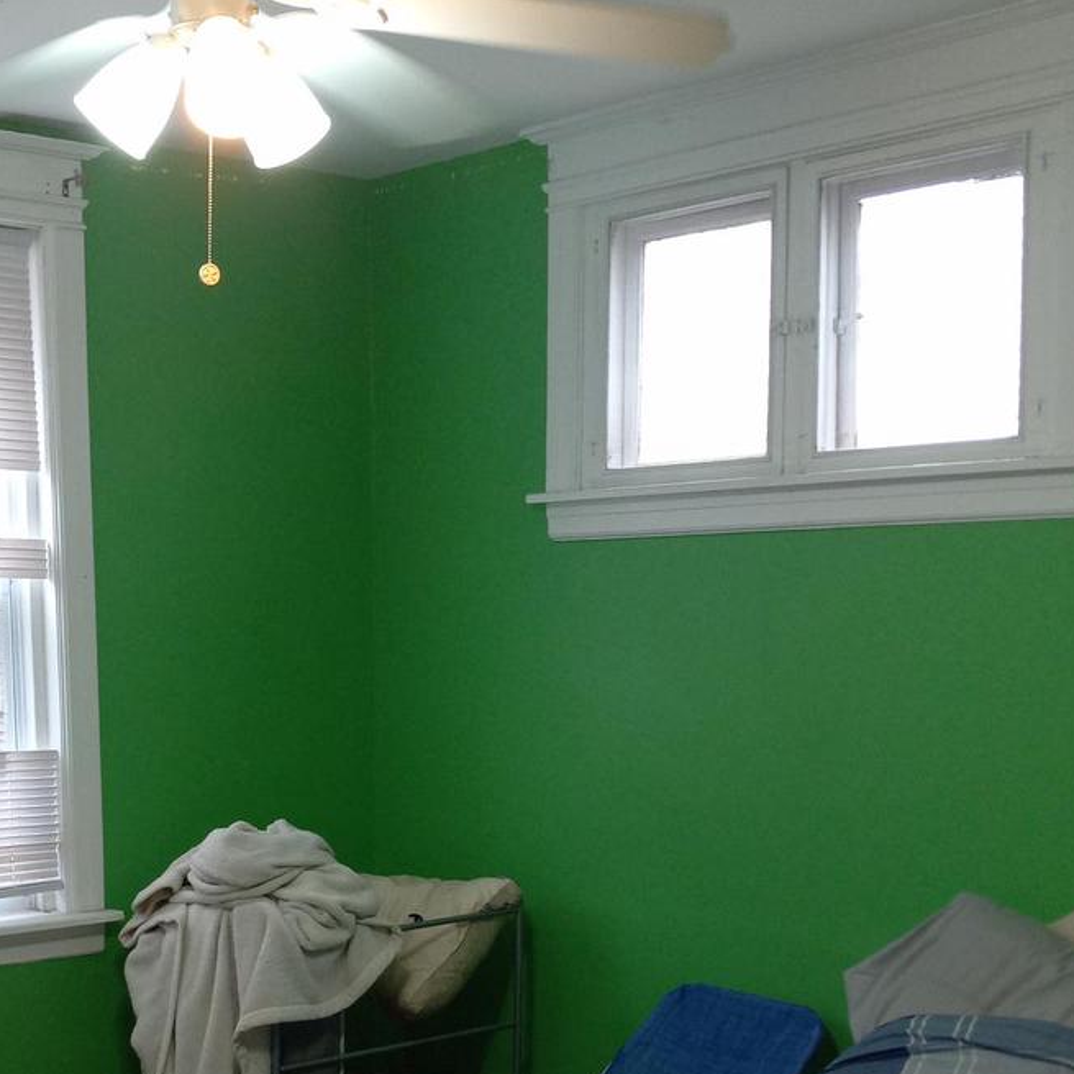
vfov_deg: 29.9
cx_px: 336
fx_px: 1966
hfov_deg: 30.3
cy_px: 836
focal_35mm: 56
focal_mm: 3.94
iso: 80
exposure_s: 1/50
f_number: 1.8
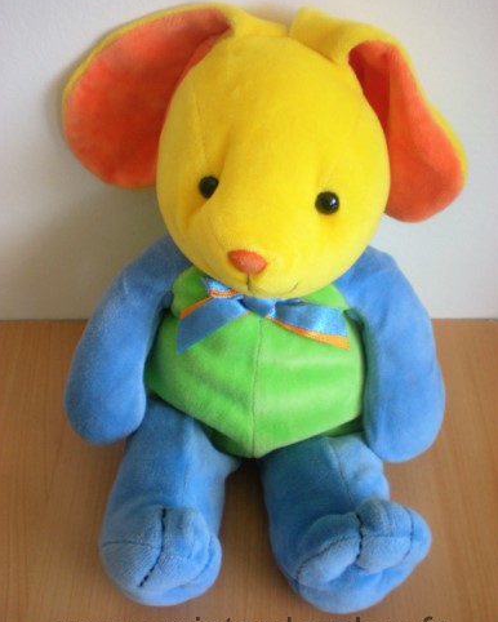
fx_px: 736
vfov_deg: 45.8
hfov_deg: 37.4
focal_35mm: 40
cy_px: 323
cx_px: 250
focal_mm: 6.3
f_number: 3.1
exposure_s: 1/51.7
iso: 200
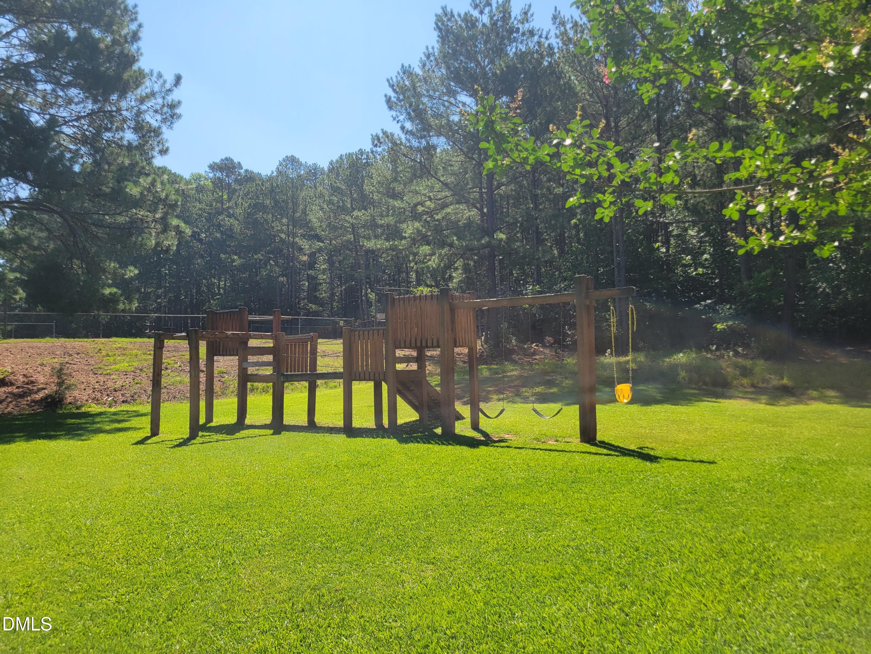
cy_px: 327
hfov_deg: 67.3
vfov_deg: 53.1
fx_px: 654
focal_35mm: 26
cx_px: 436
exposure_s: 1/1854
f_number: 1.8
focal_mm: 5.4
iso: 40
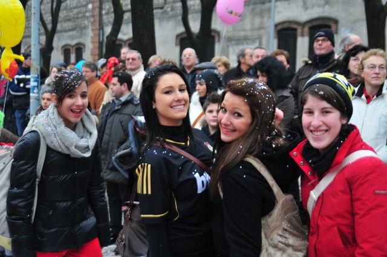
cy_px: 128
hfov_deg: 41.2
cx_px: 194
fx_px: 515
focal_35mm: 48
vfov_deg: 28.0
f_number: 2.8
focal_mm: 32
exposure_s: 1/500
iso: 500
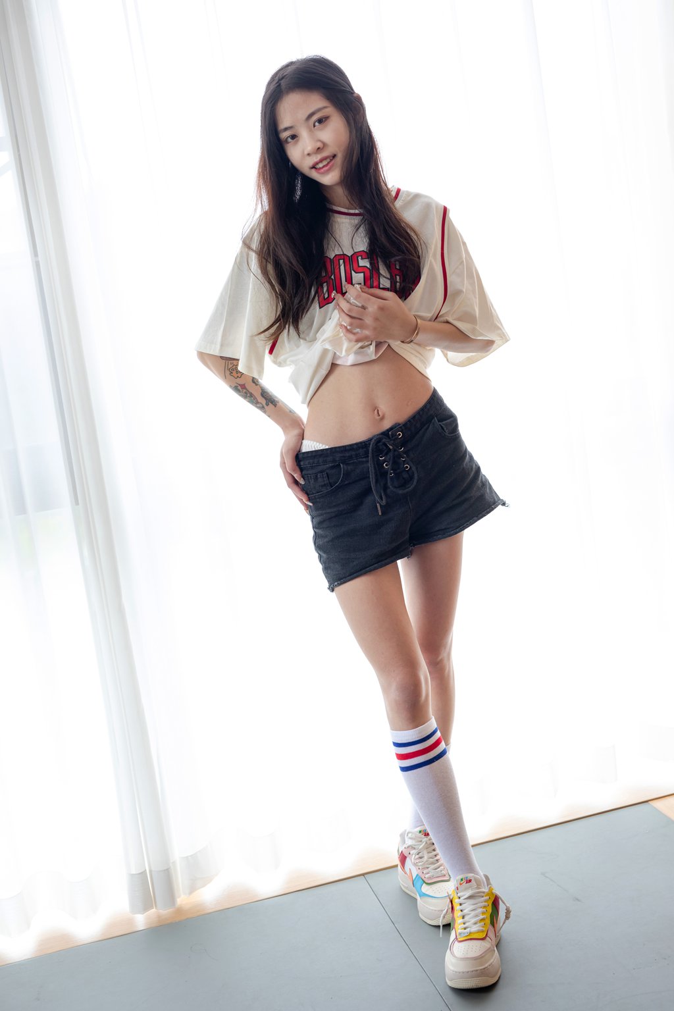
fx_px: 1376
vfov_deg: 40.3
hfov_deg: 27.5
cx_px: 337
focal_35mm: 49
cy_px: 506
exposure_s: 1/100
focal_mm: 50
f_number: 4
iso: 500
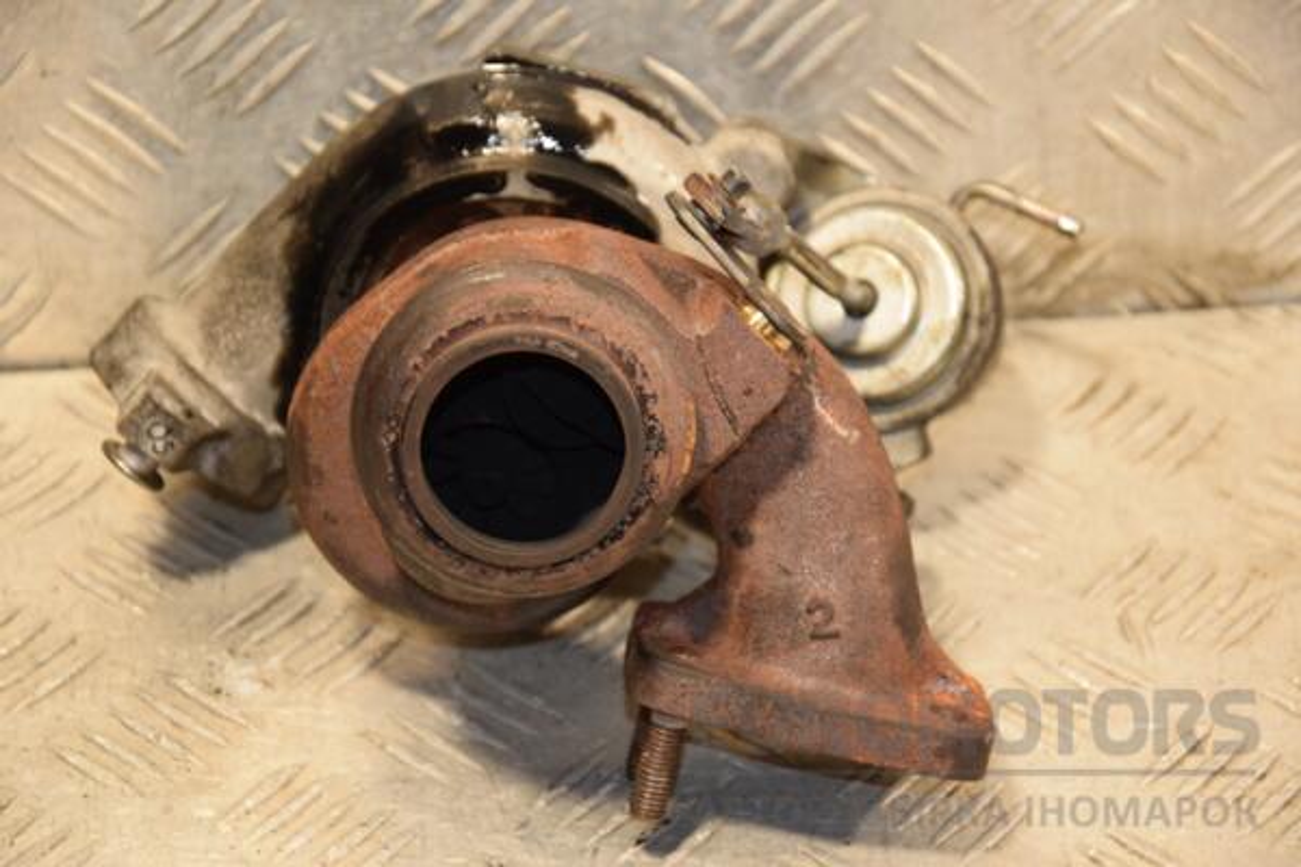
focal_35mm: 135
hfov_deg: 15.2
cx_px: 650
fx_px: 4878
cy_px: 434
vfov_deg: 10.2
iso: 800
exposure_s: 1/100
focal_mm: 90
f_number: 5.6
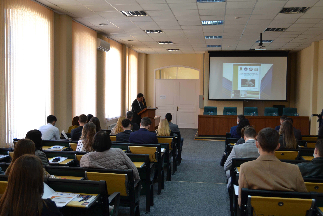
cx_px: 162
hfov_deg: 53.1
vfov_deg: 36.9
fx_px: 323
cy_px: 108
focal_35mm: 36
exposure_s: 1/60
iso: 400
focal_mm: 24
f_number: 3.8
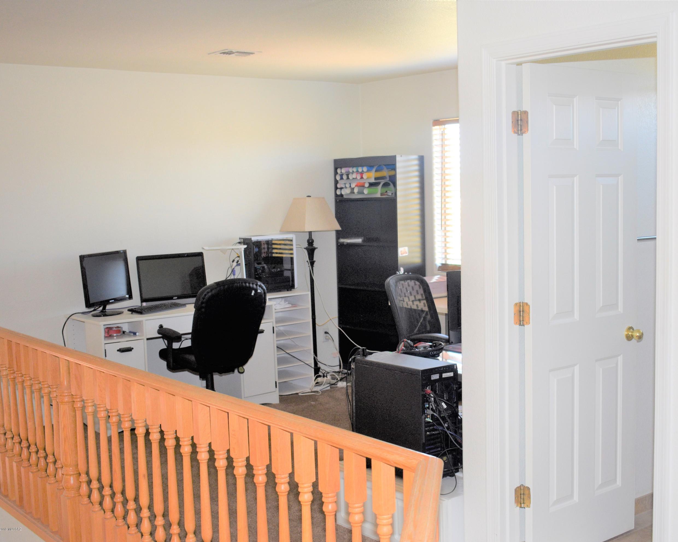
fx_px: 854
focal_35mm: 43
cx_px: 406
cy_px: 273
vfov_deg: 35.2
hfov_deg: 43.1
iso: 400
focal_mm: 25
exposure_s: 1/60
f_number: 4
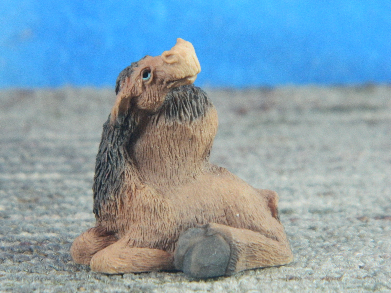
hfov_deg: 9.0
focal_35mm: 221
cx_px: 196
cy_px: 146
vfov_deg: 6.7
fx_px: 2496
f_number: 5.4
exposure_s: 1/8
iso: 450
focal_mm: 39.7
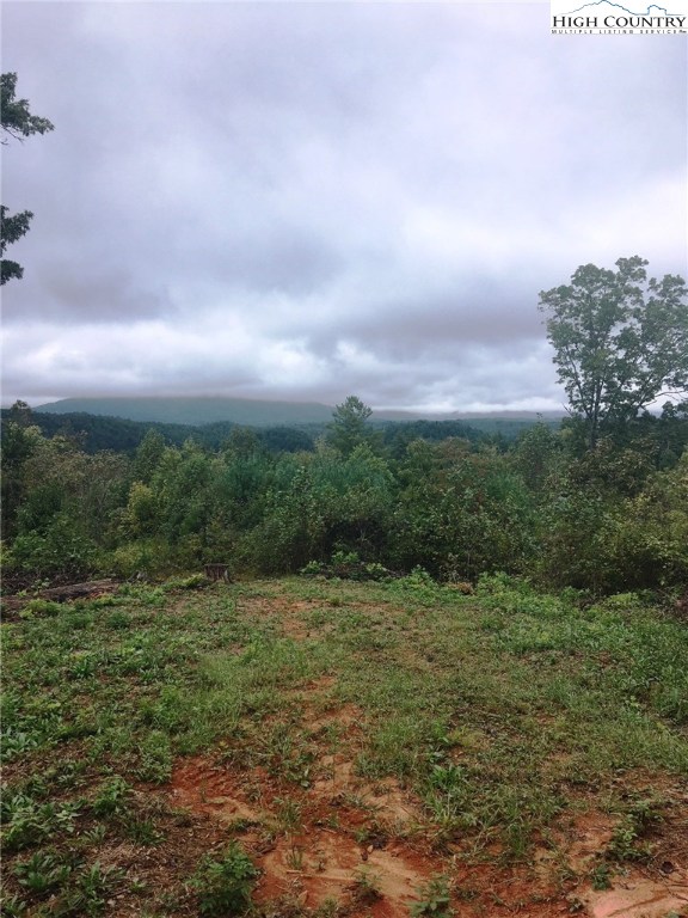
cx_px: 344
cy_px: 459
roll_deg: +0.4
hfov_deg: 48.2
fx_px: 769
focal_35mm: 29
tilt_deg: -2.5
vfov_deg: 61.7
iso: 25
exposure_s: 1/801
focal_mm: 4.15
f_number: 2.2
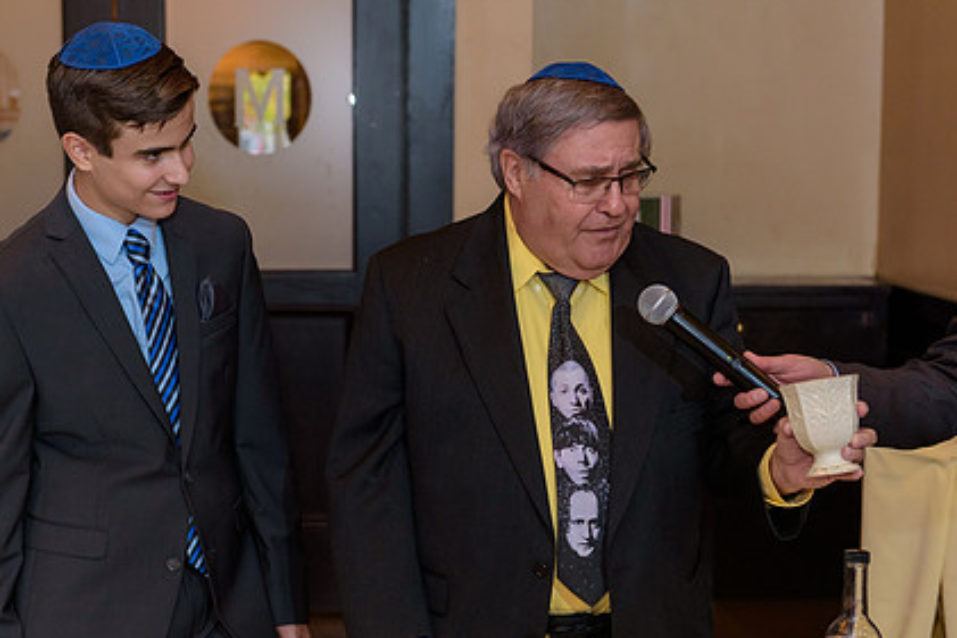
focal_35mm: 80
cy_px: 423
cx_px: 405
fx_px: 2127
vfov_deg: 17.0
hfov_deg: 25.3
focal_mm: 58
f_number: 3.2
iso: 1600
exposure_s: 1/125
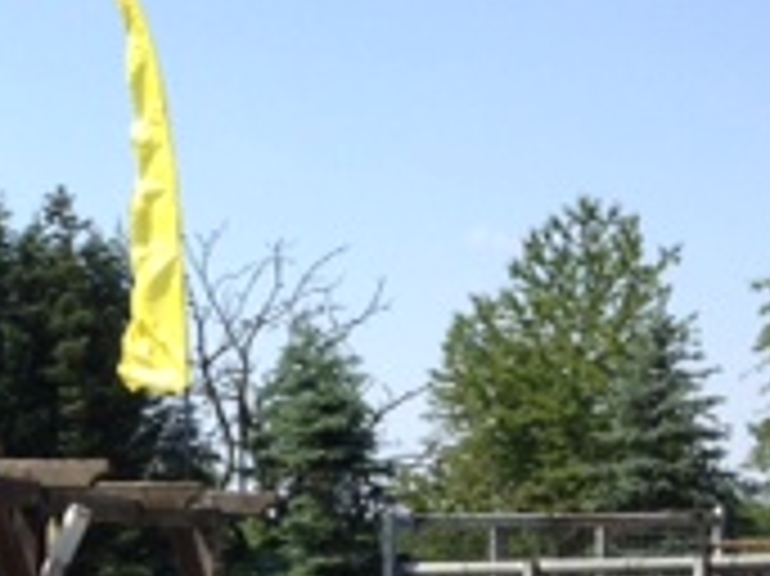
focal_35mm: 131
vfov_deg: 10.7
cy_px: 972
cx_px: 149
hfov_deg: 15.0
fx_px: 2912
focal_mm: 4.28
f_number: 2.4
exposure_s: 1/986
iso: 64
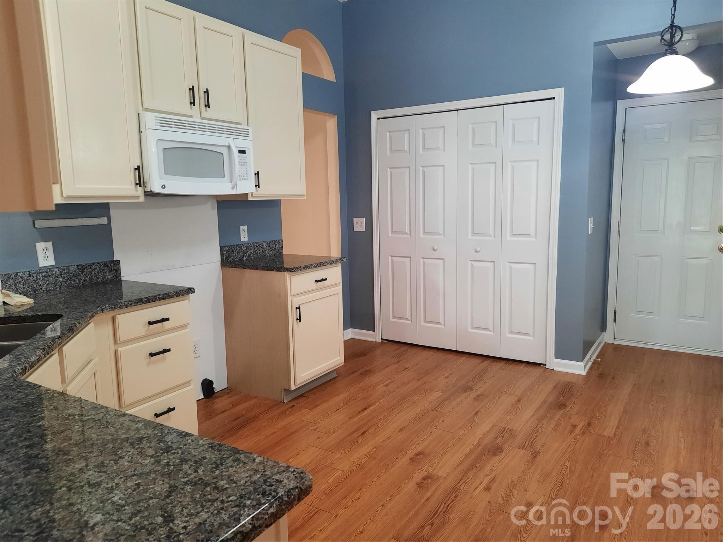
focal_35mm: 25
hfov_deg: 69.4
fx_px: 522
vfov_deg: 54.9
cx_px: 362
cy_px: 271
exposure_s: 1/60
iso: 320
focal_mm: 4.6
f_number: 2
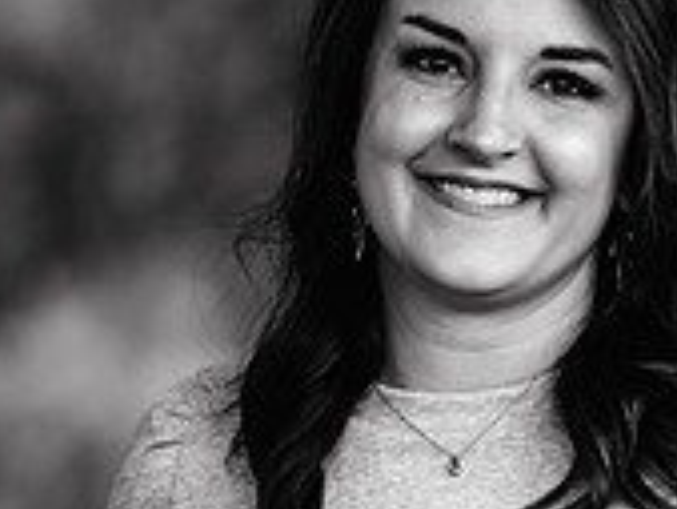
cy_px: 659
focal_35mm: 733
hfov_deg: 2.7
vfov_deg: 2.0
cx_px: 913
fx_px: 14346
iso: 160
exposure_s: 1/160
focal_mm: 197
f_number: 3.2
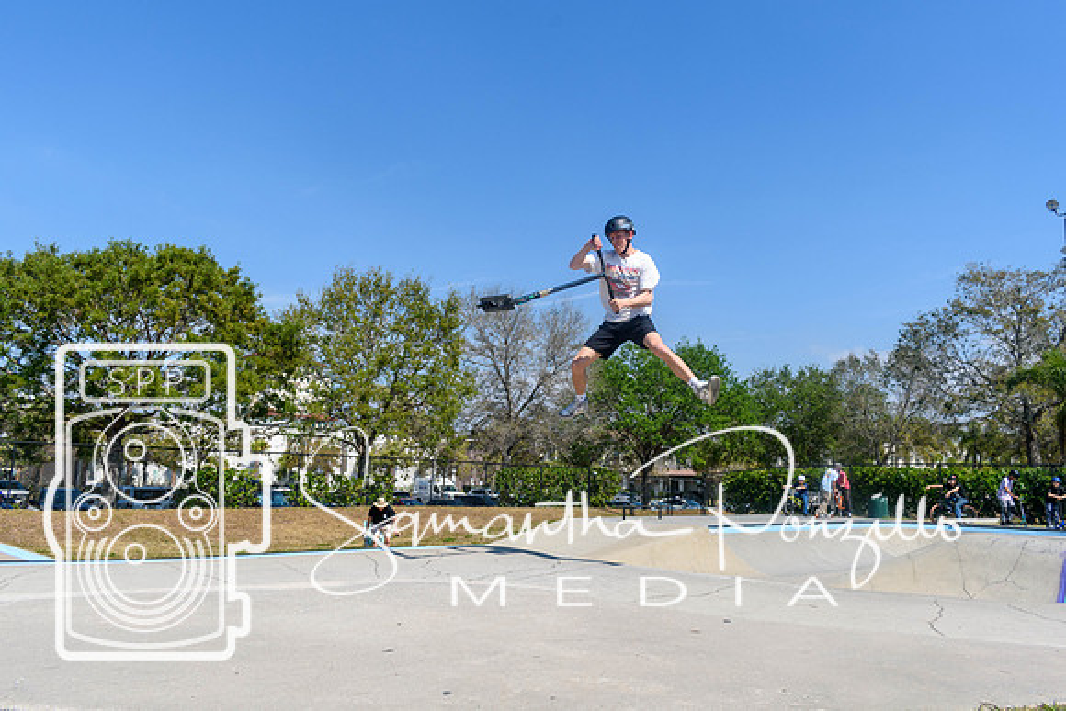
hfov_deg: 67.4
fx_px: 800
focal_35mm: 27
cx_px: 533
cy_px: 356
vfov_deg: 48.0
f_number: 11
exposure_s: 1/500
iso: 200
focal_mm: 18
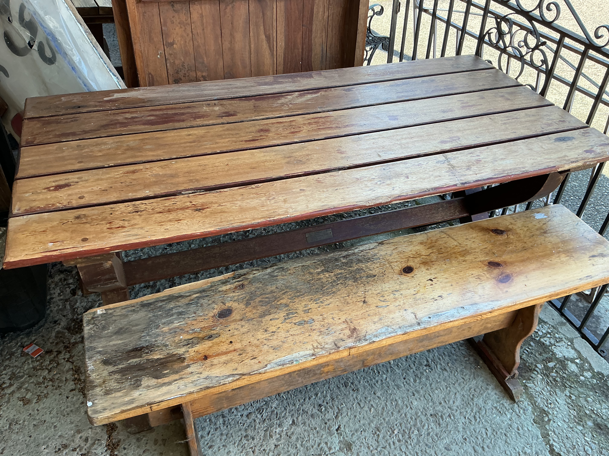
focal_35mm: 29
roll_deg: -3.9
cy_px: 228
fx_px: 510
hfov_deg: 61.7
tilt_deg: -40.7
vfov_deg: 48.2
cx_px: 304
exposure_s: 1/100
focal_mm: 3
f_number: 1.8
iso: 25
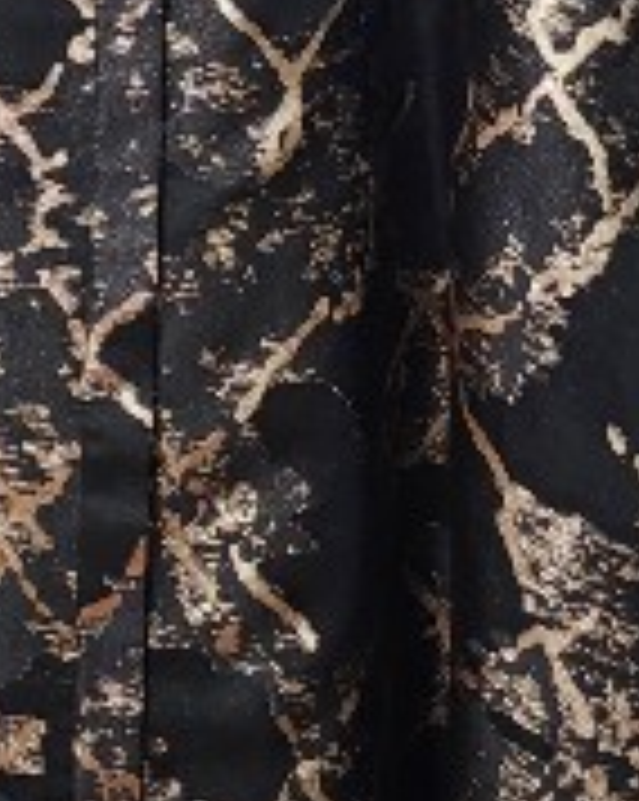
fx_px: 2392
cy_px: -184
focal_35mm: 101
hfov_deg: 15.2
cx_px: 212
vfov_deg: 18.0
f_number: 1.8
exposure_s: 1/40
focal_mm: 6.4
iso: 640
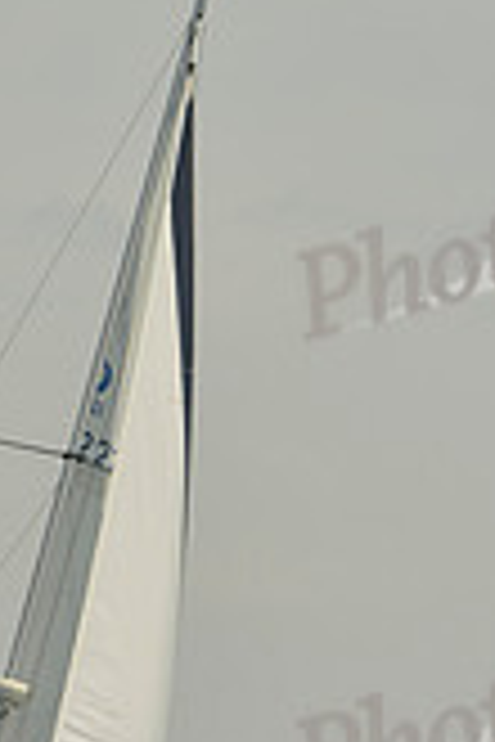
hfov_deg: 4.2
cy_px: 522
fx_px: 6682
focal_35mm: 324
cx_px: 65
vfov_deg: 6.4
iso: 200
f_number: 9
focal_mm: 92
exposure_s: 1/1250
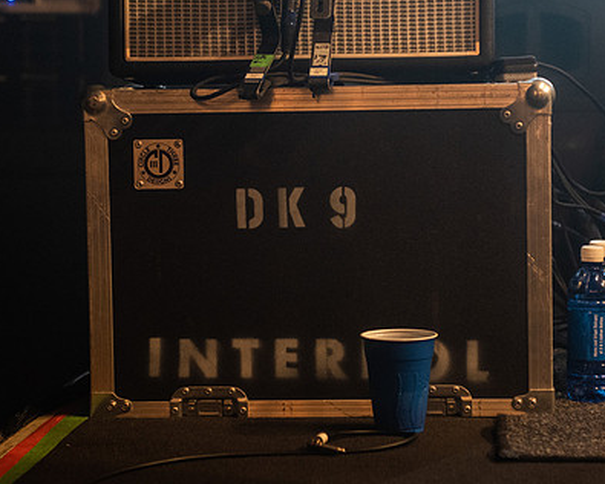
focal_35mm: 116
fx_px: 2077
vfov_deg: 13.3
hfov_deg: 16.6
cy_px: 221
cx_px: 333
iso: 3200
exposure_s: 1/40
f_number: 3.2
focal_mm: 70
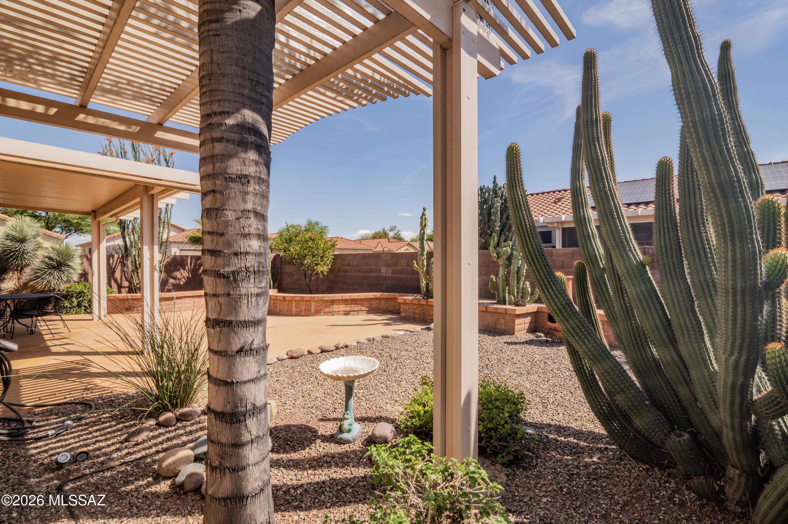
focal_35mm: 16
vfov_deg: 73.7
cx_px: 394
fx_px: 350
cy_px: 262
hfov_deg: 96.8
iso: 320
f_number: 22
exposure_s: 1/60
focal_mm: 16
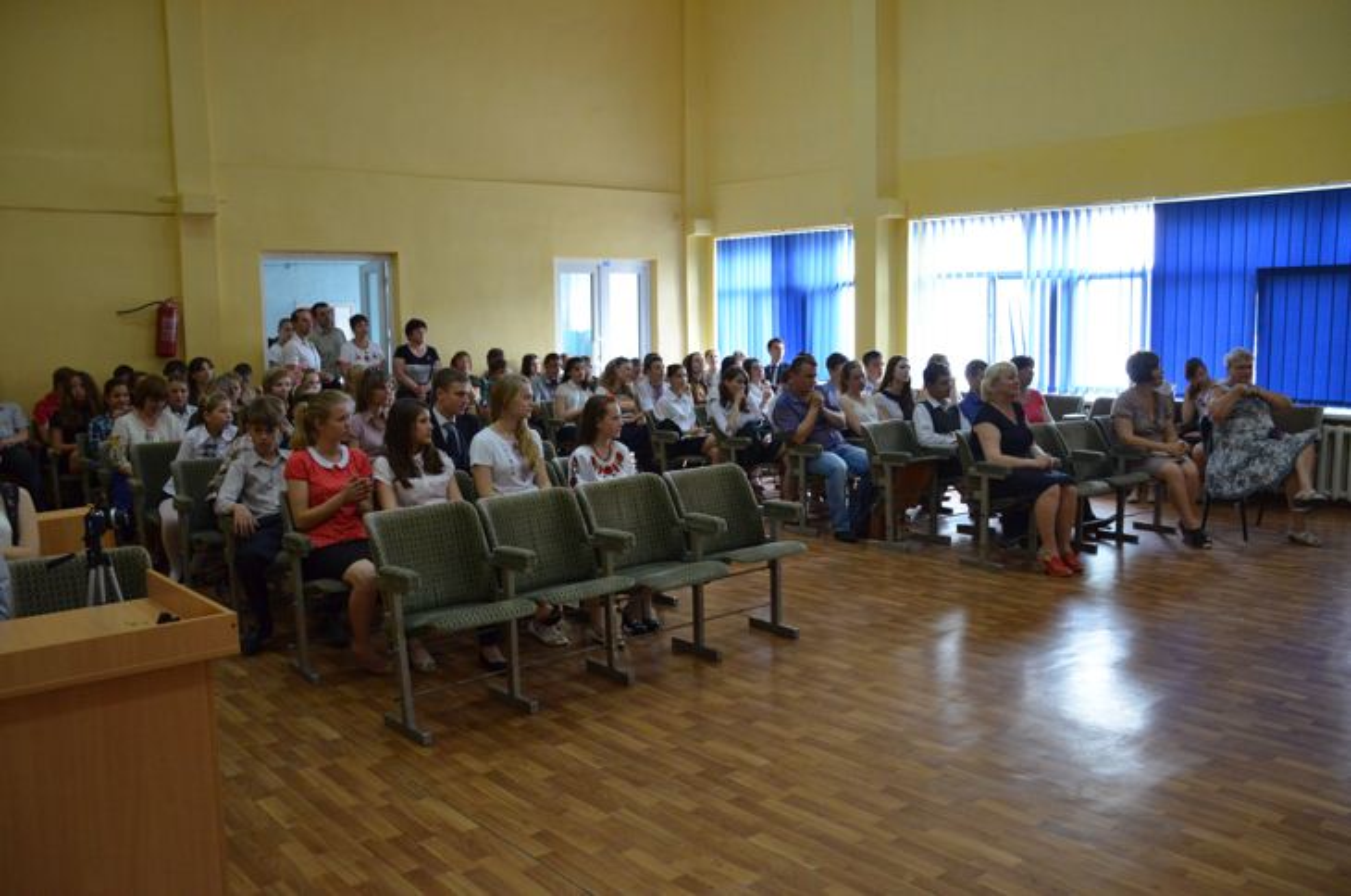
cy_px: 448
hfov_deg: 62.0
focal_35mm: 30
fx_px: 1124
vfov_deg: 43.5
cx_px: 676
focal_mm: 20
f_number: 3.5
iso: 1600
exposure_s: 1/160
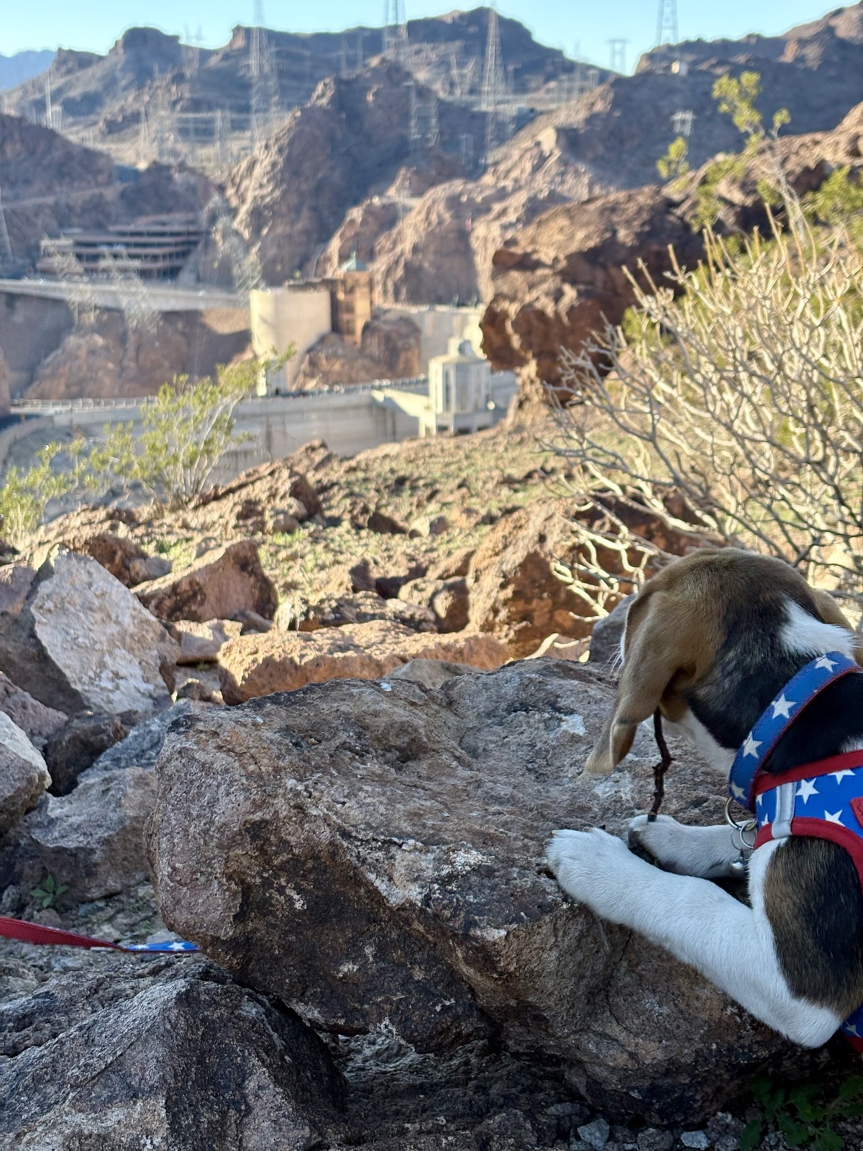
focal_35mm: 52
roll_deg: +1.7
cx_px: 432
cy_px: 576
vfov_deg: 36.8
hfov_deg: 28.0
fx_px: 1729
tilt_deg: -12.9
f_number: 1.6
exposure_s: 1/576
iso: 32
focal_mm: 5.96
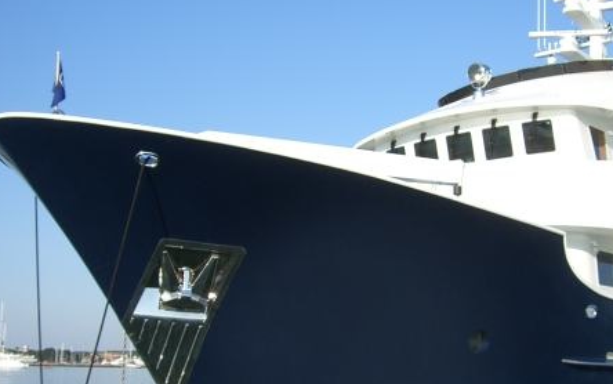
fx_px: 969
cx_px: 406
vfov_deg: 22.3
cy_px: 243
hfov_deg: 34.8
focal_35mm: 58
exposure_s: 1/400
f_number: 4.3
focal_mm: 6.2
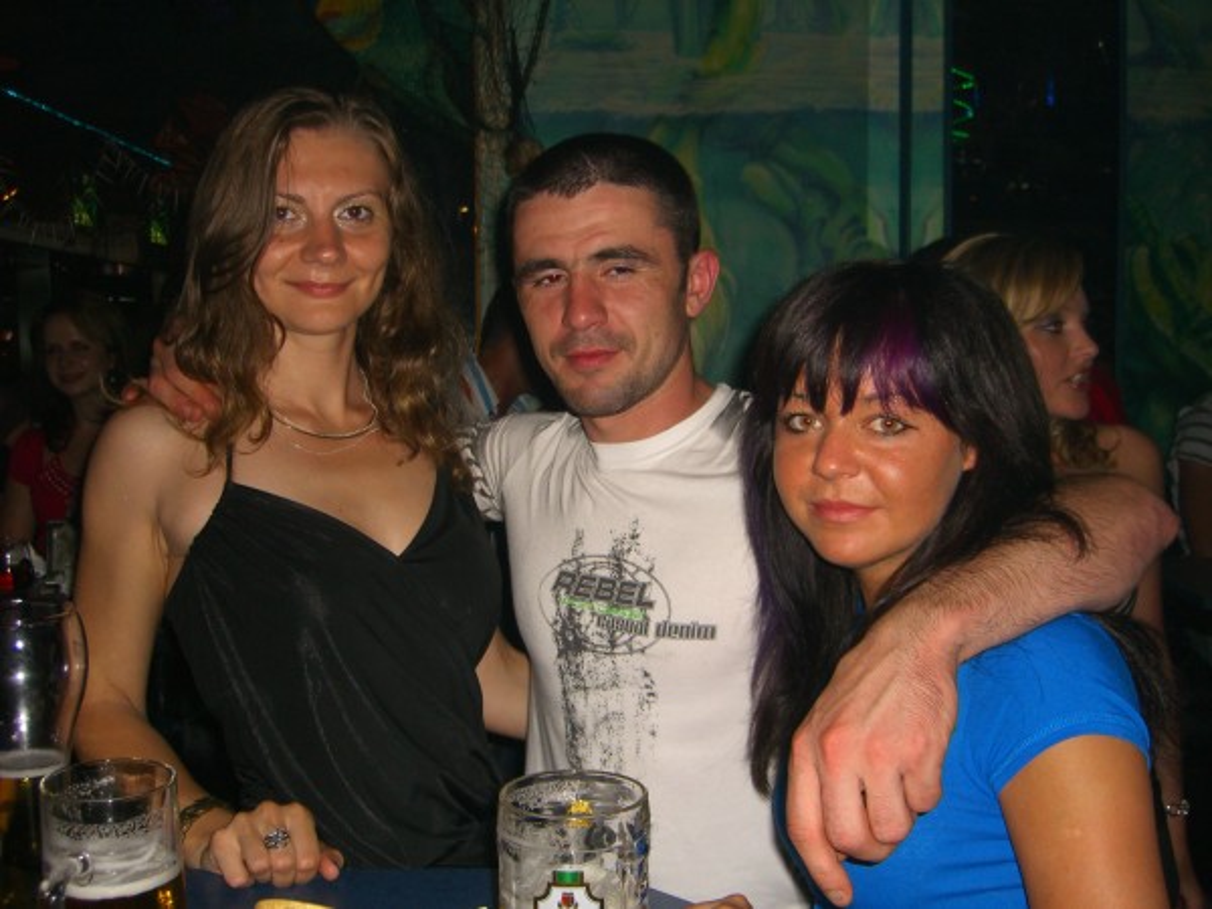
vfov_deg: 37.7
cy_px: 454
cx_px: 606
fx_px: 1330
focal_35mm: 38
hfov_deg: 49.0
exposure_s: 1/60
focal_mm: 7.9
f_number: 2.8
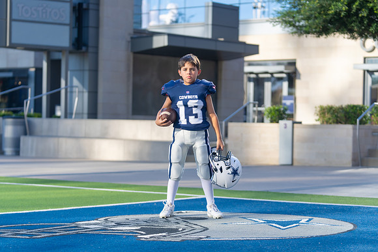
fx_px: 930
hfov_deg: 23.0
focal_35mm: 89
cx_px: 189
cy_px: 126
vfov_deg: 15.4
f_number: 2.8
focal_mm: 85
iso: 100
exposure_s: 1/500
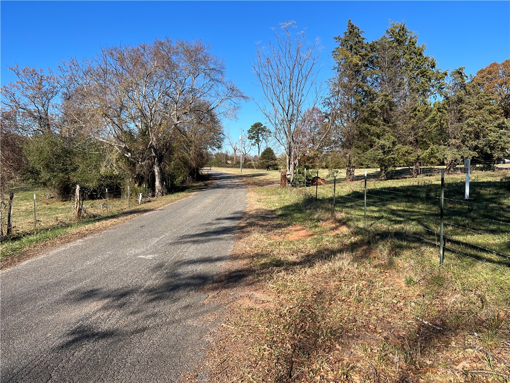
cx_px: 255
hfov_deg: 67.3
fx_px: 383
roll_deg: +0.5
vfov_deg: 53.1
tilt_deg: -4.3
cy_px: 192
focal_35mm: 26
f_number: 1.5
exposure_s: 1/2695
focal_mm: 5.7
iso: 50
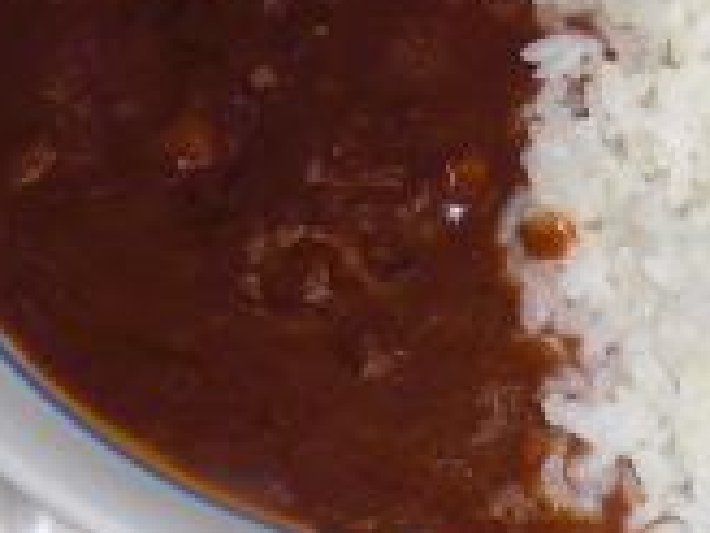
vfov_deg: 9.8
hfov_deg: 13.2
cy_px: -169
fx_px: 3036
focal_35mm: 148
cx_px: 645
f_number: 3.1
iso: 64
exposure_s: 1/60
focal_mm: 6.3
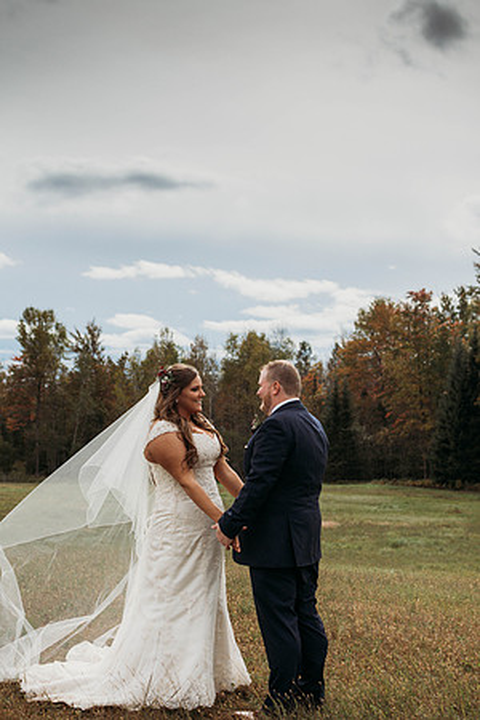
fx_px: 1050
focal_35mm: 52
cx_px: 240
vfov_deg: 37.9
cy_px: 360
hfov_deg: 25.8
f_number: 2.8
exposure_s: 1/8000
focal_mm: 35
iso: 400
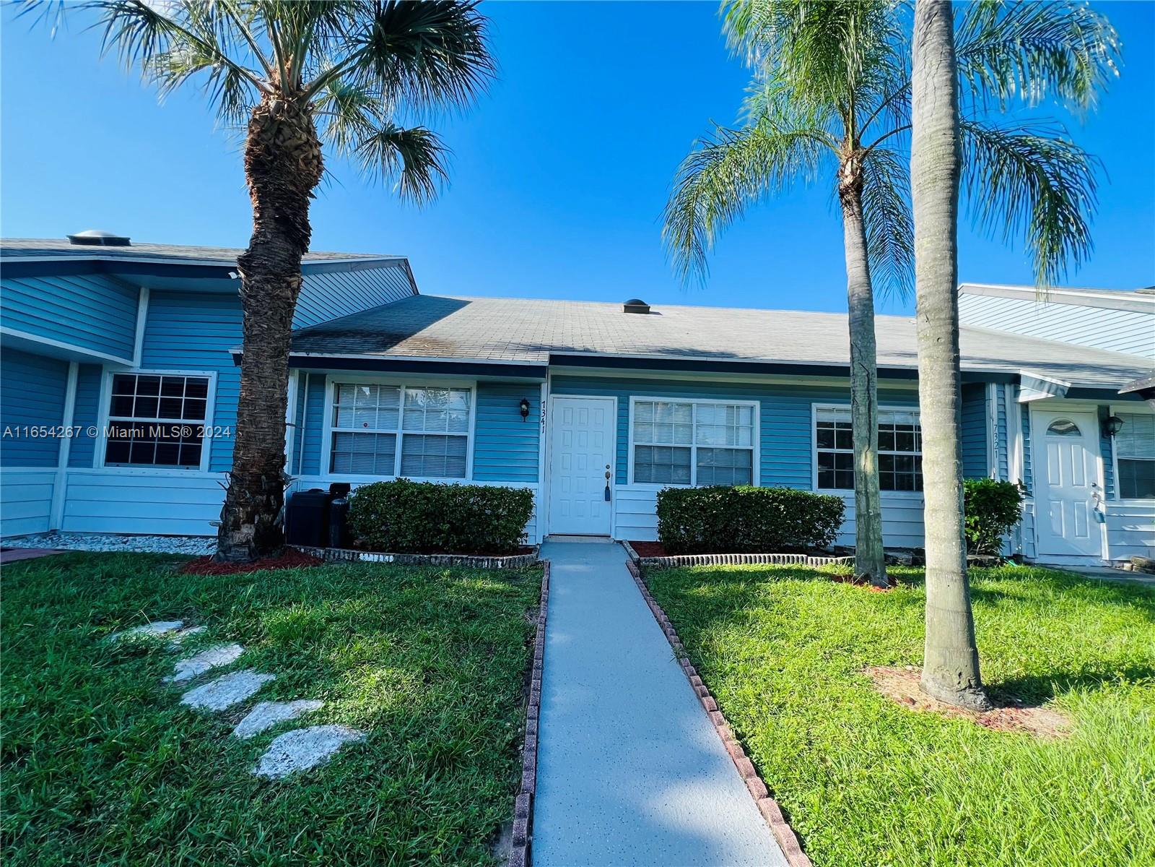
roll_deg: -1.2
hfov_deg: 106.2
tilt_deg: +4.7
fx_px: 434
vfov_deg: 89.9
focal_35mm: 13
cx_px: 578
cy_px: 434
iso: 32
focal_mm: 1.57
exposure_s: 1/504
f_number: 1.8
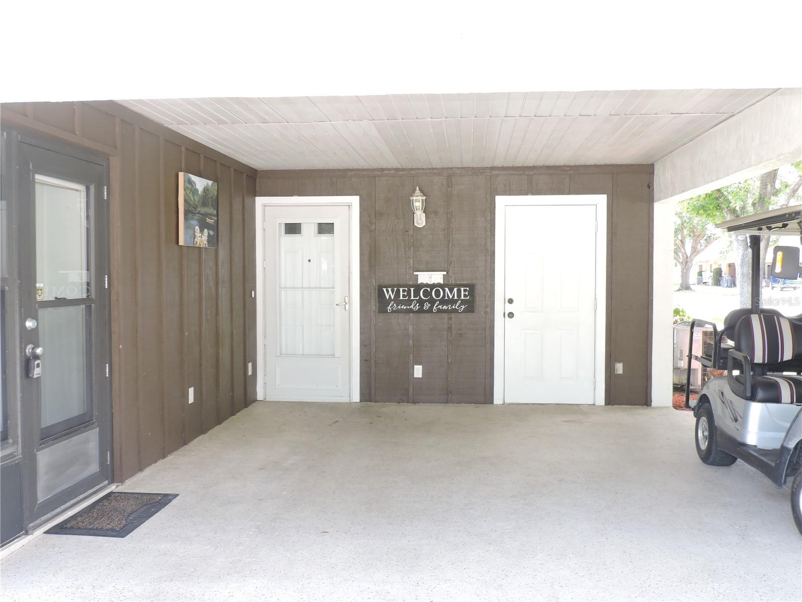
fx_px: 765
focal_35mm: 33
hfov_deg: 55.4
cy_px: 301
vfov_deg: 42.9
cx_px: 401
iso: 160
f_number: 3.2
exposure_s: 1/50
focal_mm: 5.9
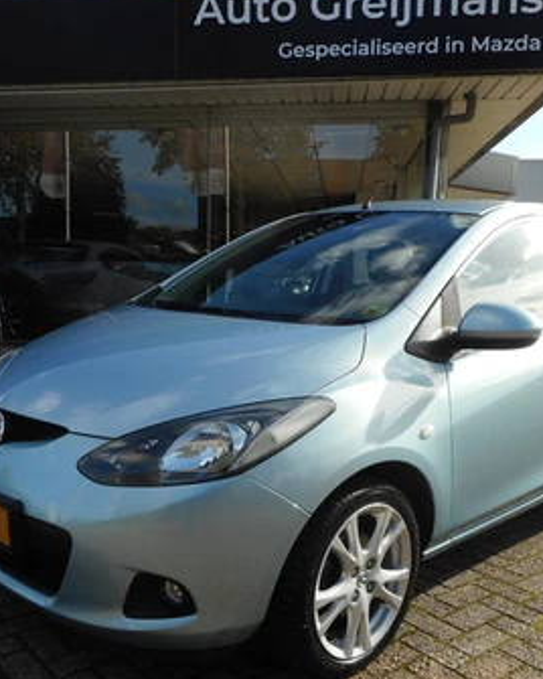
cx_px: 239
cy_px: 351
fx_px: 703
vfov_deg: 51.5
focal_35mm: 35
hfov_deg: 42.2
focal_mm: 4.5
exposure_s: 1/500
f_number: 3.7
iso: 80
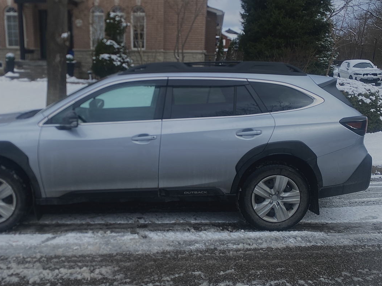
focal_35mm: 33
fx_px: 364
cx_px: 163
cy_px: 141
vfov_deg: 42.9
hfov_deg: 55.1
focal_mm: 4.25
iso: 32
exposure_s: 1/1016
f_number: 1.8
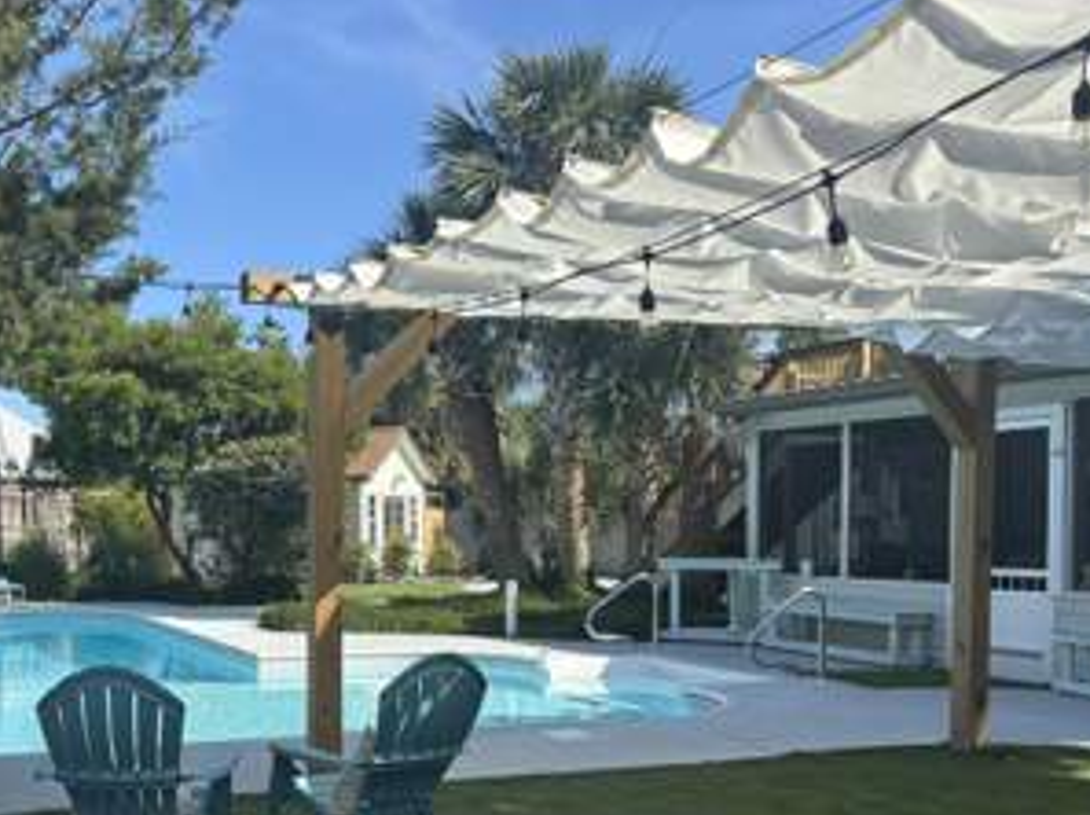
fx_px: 1321
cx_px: 316
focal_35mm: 42
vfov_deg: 34.0
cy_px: 538
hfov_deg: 43.8
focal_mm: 5.96
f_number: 1.6
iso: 50
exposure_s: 1/2151
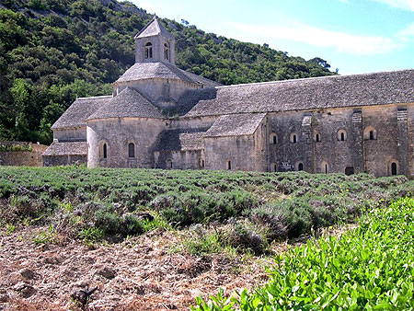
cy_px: 156
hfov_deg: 49.0
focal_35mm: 38
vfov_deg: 37.8
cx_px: 207
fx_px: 455
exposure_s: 1/107
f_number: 7.6
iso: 100
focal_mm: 8
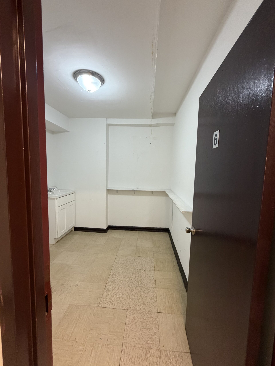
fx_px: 148
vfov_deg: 102.1
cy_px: 183
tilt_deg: -4.4
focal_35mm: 14
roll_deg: -2.5
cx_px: 138
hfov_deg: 85.7
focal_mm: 2.22
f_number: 2.2
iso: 250
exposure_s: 1/60
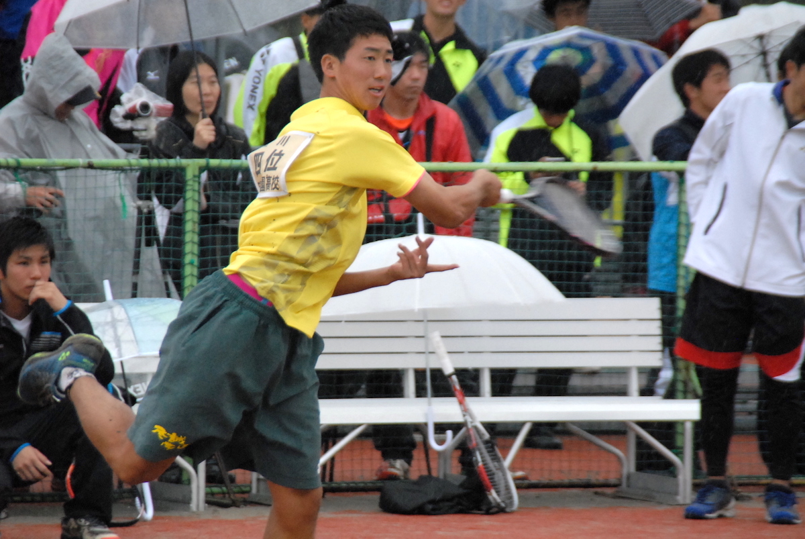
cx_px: 402
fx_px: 6716
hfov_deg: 6.9
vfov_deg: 4.6
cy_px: 270
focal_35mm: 300
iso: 1600
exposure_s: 1/500
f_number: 6.3
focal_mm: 200
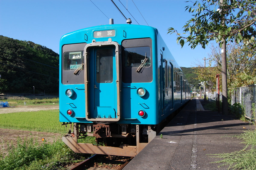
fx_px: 234
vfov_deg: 39.8
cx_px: 128
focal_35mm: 33
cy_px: 85
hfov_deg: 57.3
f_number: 8
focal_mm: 22
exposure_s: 1/250
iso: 200
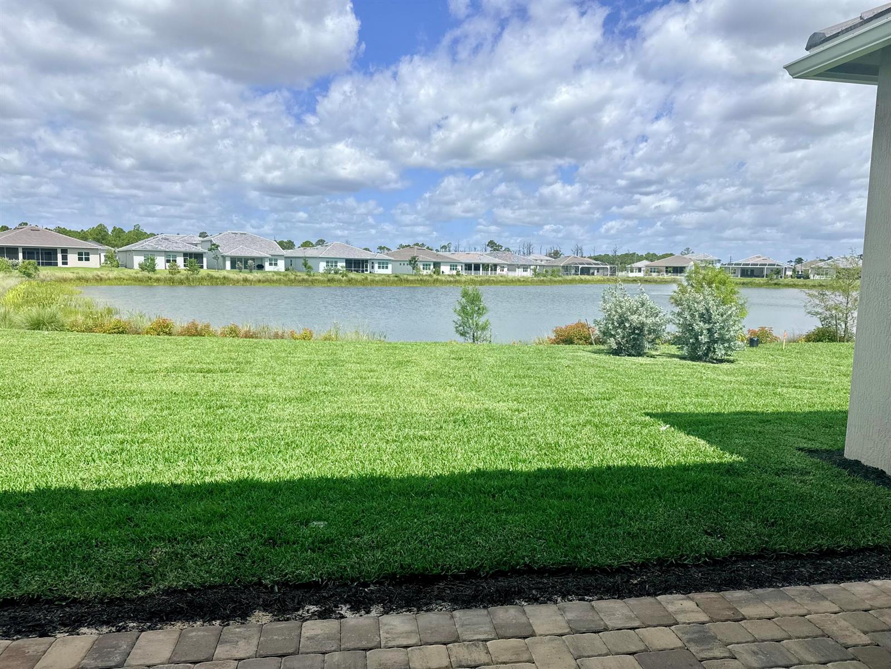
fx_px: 618
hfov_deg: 71.6
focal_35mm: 24
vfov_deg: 56.8
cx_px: 446
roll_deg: -1.4
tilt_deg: -5.8
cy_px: 334
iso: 80
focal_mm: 6.76
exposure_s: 1/6711
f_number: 1.78
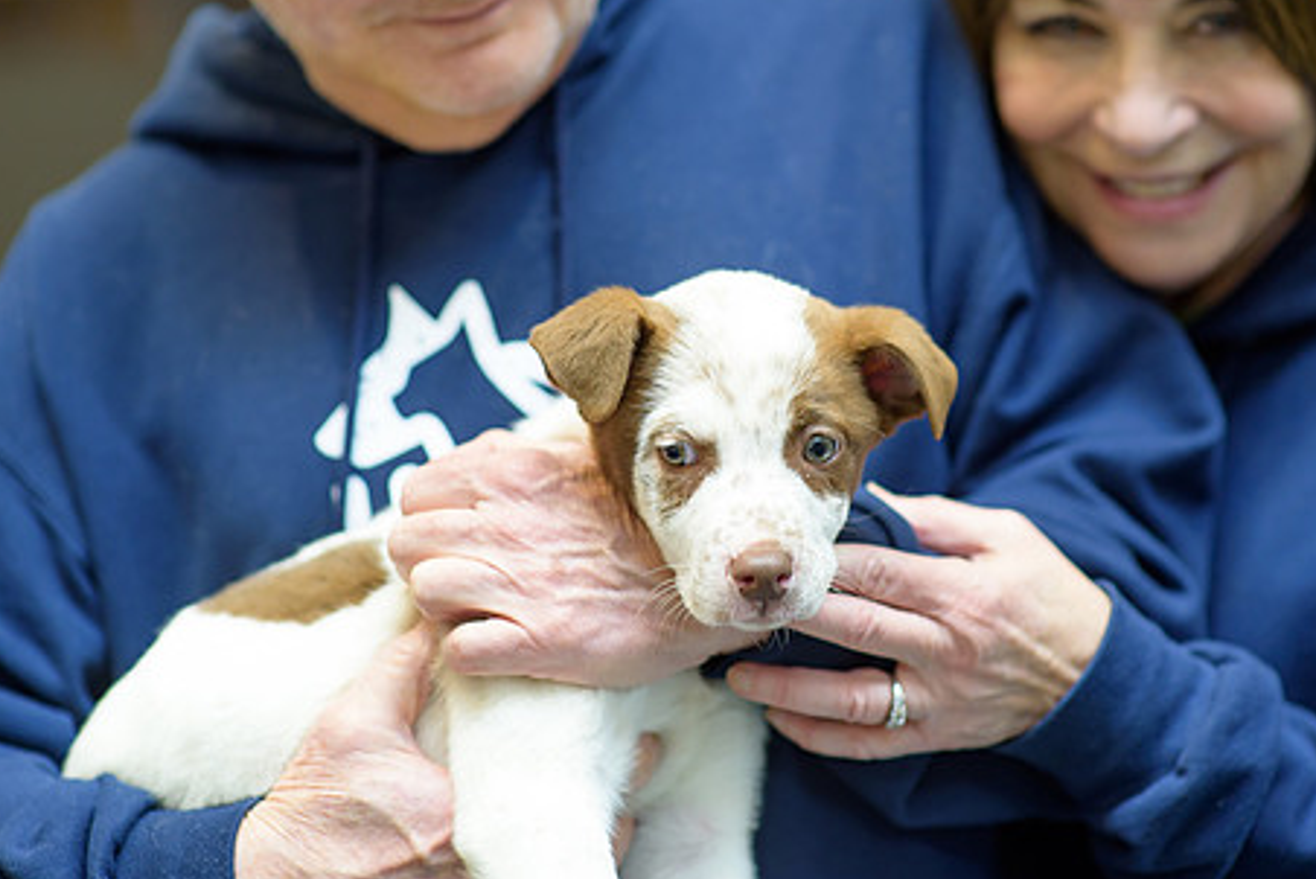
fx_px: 3987
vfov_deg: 12.6
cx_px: 705
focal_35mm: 109
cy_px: 357
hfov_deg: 18.7
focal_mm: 85
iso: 800
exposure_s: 1/160
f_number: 2
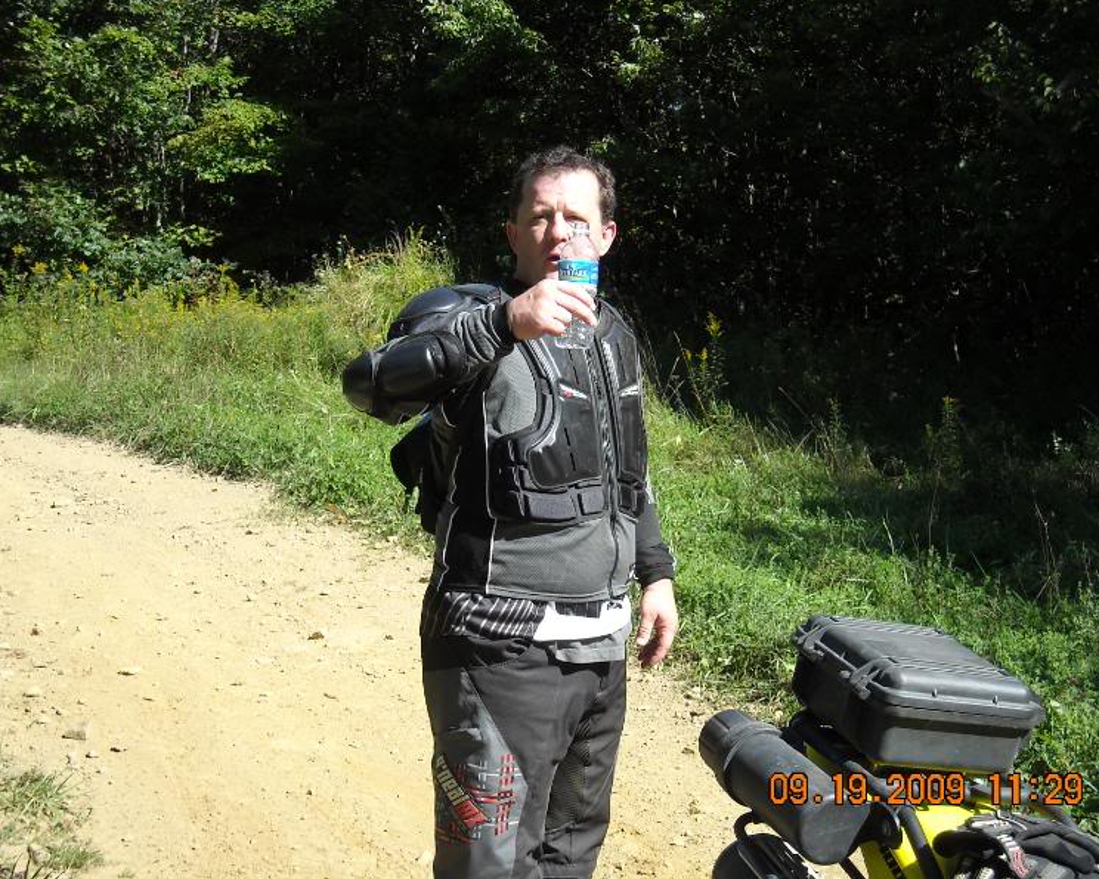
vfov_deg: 23.8
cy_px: 439
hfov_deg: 29.6
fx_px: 2081
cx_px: 542
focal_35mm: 64
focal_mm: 9.87
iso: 64
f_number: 3.5
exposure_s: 1/369
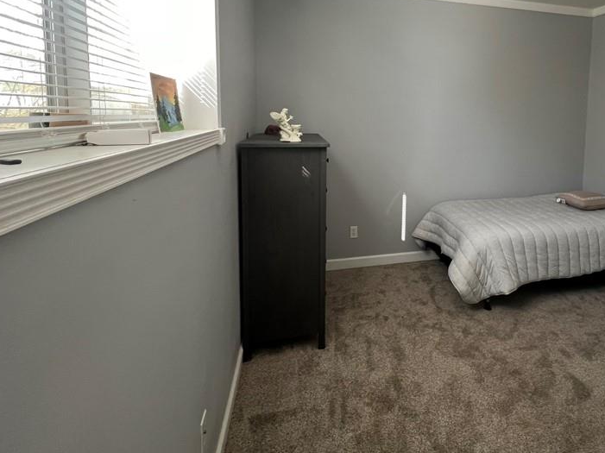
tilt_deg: -4.6
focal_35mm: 19
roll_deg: -2.2
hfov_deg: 82.4
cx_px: 394
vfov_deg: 66.3
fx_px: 332
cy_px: 142
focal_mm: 1.57
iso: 160
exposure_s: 1/120
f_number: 1.8
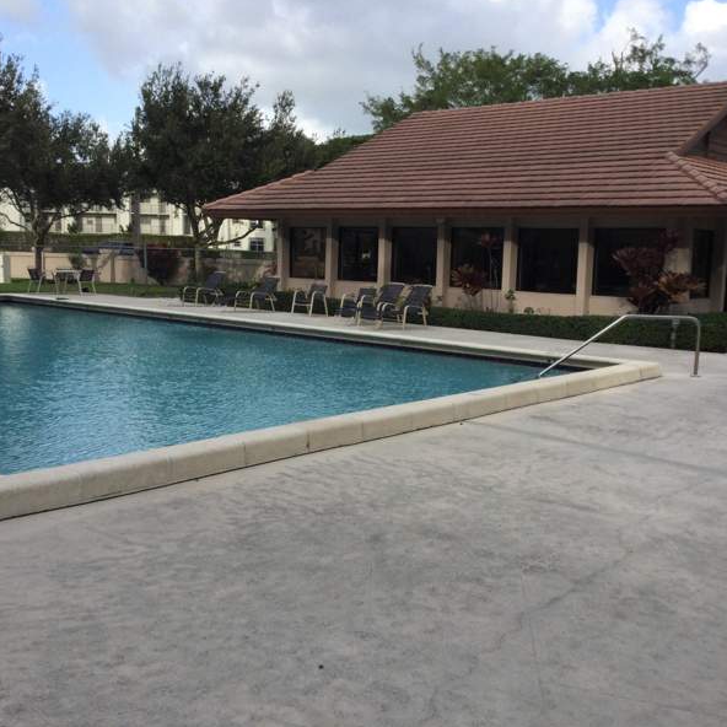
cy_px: 361
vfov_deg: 44.9
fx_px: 879
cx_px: 403
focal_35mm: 37
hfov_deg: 44.9
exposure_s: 1/622
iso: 25
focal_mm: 3.3
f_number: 2.4
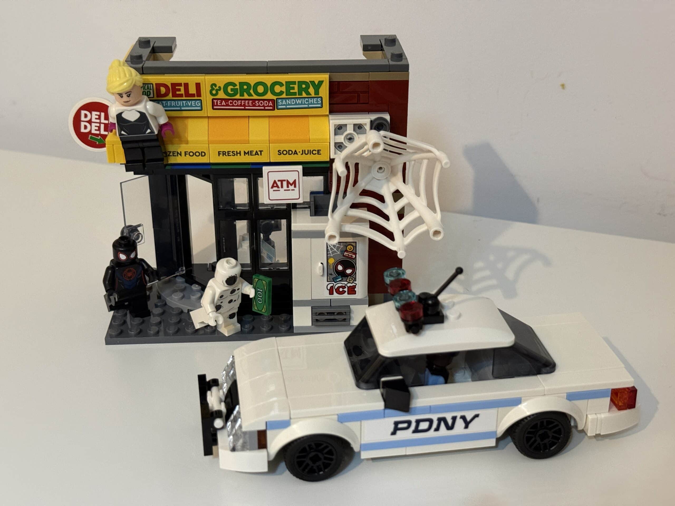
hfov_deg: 39.7
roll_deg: +0.1
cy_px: 253
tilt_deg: -25.7
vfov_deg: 30.3
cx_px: 338
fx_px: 936
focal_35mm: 48
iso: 320
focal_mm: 6.76
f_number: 1.78
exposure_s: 1/33
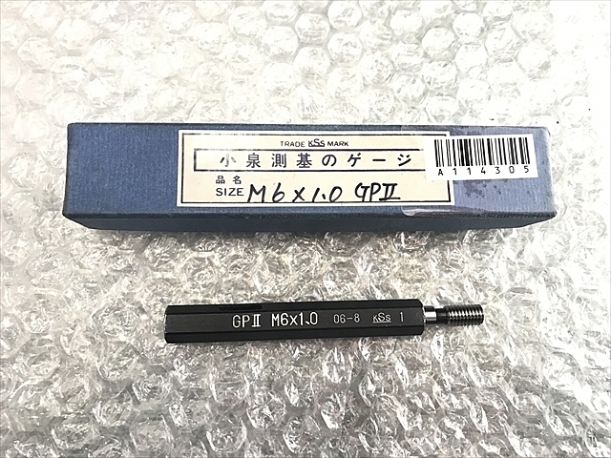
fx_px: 494
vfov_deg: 49.7
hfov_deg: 63.4
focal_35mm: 28
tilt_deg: -78.9
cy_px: 229
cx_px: 306
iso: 40
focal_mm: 3.99
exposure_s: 1/20
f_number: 1.8
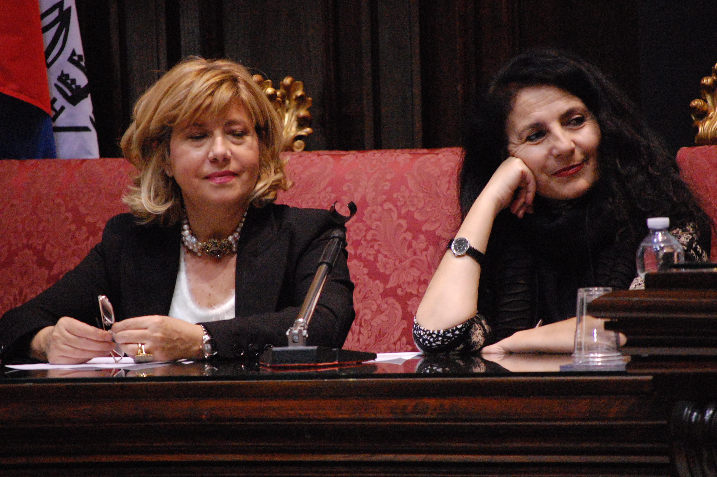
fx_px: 5970
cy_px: 238
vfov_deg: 4.6
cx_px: 358
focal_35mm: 300
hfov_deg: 6.9
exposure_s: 1/25
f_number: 5.6
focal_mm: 200
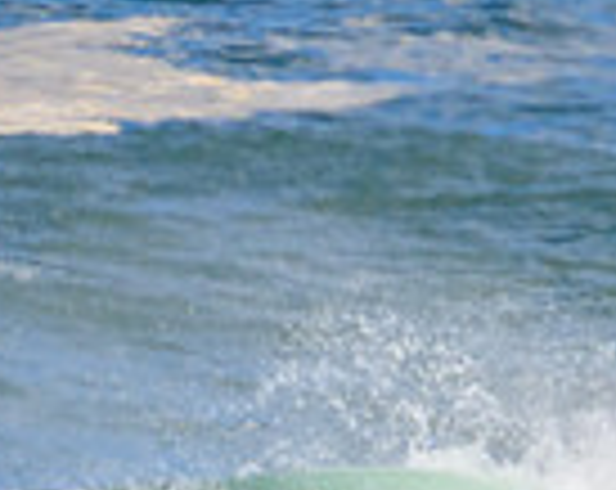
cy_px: 853
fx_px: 79792
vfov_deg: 0.4
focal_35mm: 4386
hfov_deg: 0.4
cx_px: 403
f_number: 11
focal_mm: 800
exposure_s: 1/2000
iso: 900
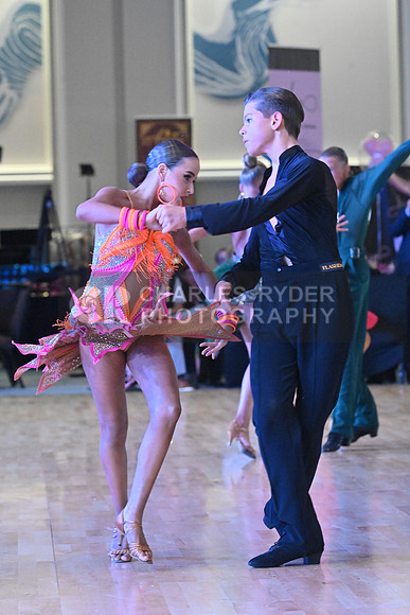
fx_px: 2988
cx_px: 205
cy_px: 308
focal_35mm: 175
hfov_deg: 7.9
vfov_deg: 11.7
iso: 10000
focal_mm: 175
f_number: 7.1
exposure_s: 1/400
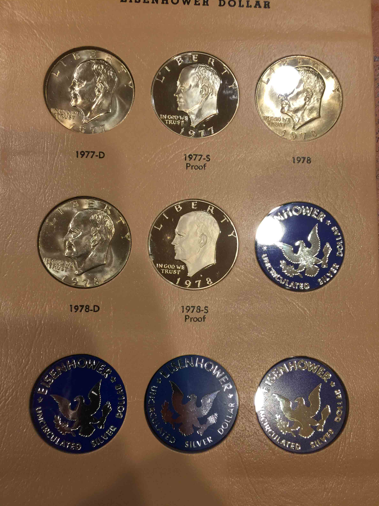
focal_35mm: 30
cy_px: 250
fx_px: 438
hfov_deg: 46.8
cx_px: 188
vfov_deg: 60.0
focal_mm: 4.15
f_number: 2.2
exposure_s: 1/15
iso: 40
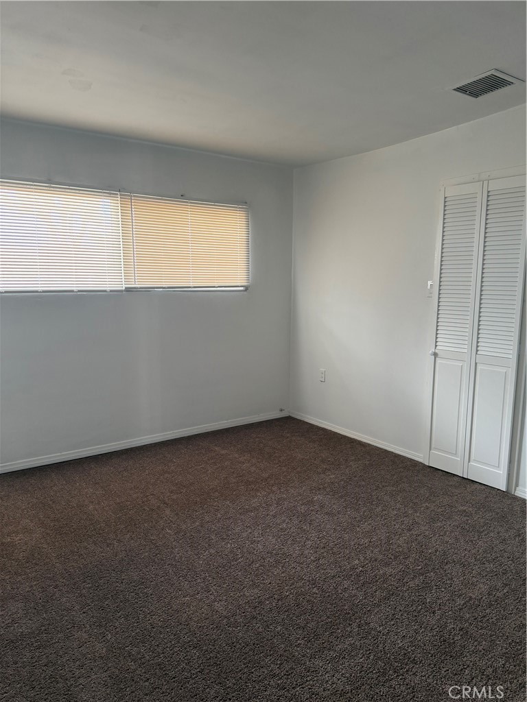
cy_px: 351
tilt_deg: -8.5
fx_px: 487
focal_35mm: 24
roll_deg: +0.2
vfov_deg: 71.6
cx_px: 264
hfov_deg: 56.8
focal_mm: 6.76
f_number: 1.78
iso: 200
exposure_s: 1/142
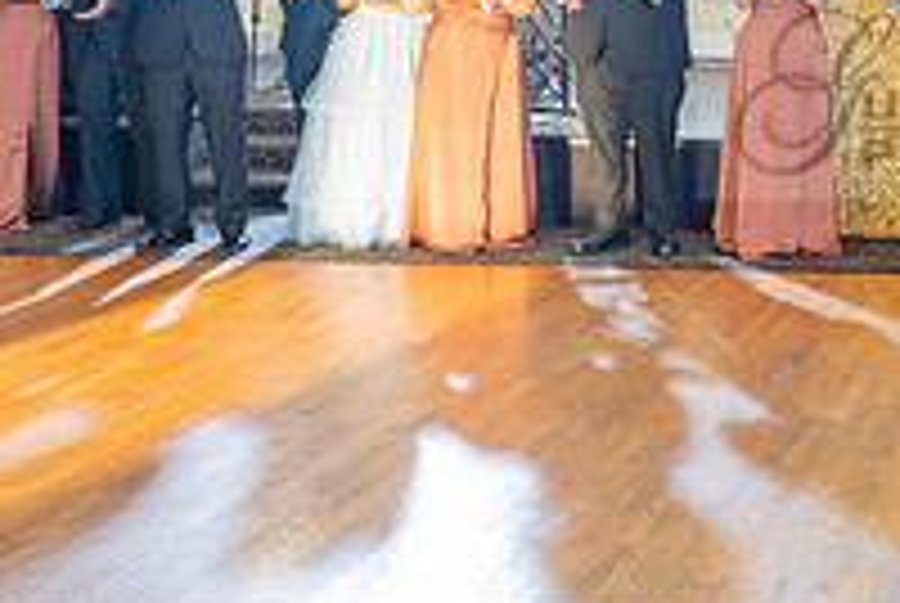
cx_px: 1172
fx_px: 1853
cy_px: 148
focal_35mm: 74
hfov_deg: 24.0
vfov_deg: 18.4
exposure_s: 1/80
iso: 800
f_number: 4
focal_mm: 24
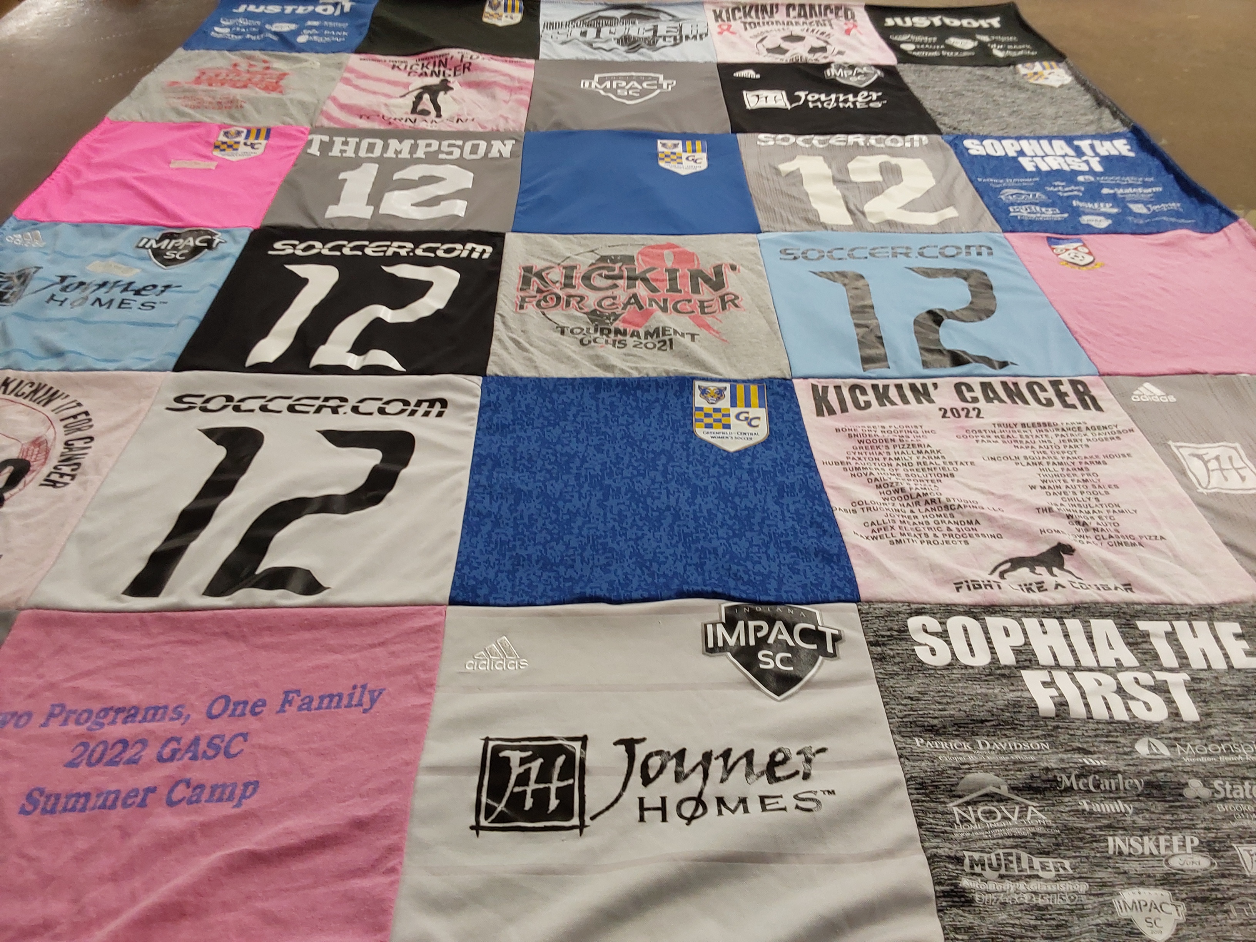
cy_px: 471
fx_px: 1016
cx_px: 628
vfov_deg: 49.7
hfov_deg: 63.4
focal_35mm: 28
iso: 80
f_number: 1.9
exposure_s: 1/50
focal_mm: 2.91
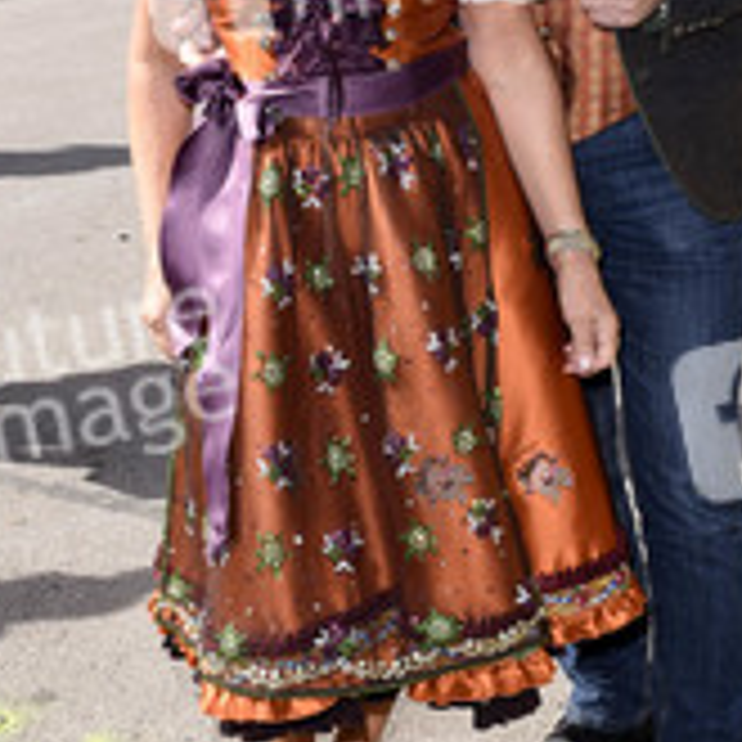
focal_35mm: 68
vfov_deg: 25.0
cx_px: 495
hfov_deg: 25.2
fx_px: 1649
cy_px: 171
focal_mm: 22
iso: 160
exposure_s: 1/160
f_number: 9
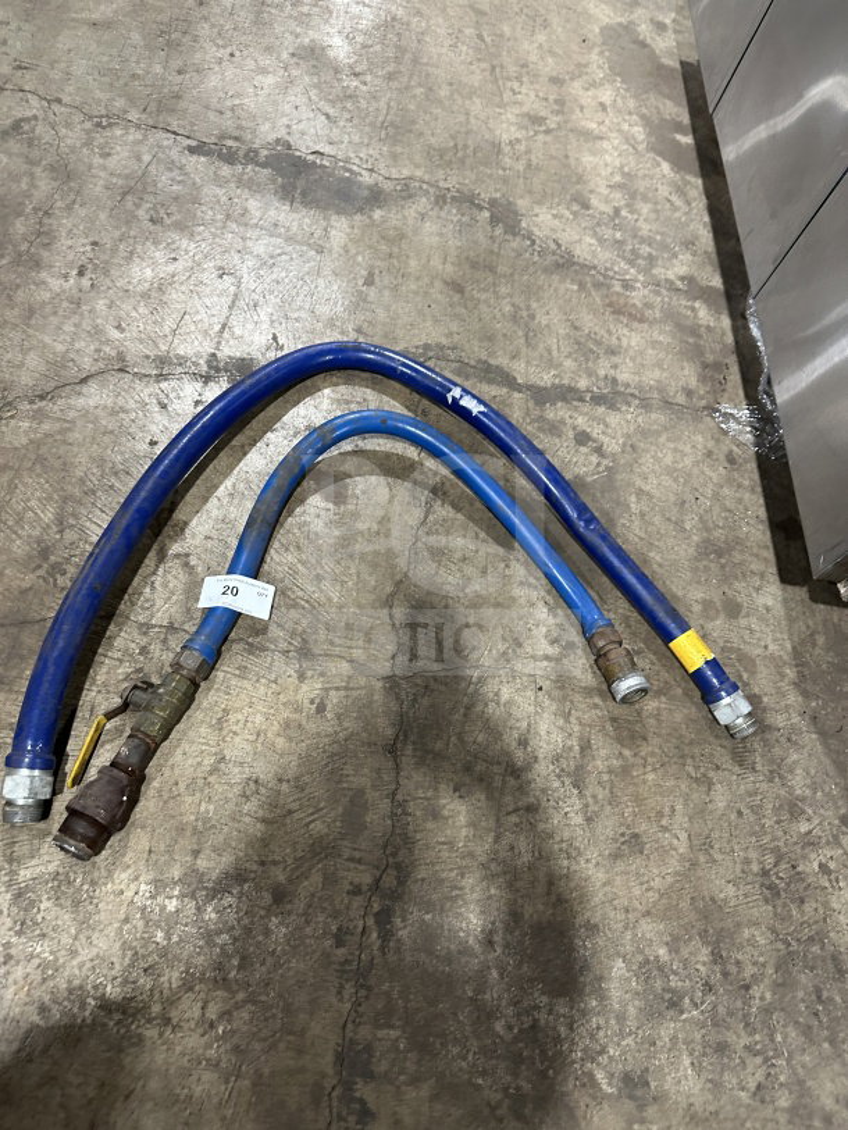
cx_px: 424
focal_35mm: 24
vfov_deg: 71.6
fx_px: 784
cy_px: 565
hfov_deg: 56.8
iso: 400
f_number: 1.78
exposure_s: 1/60
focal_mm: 6.86
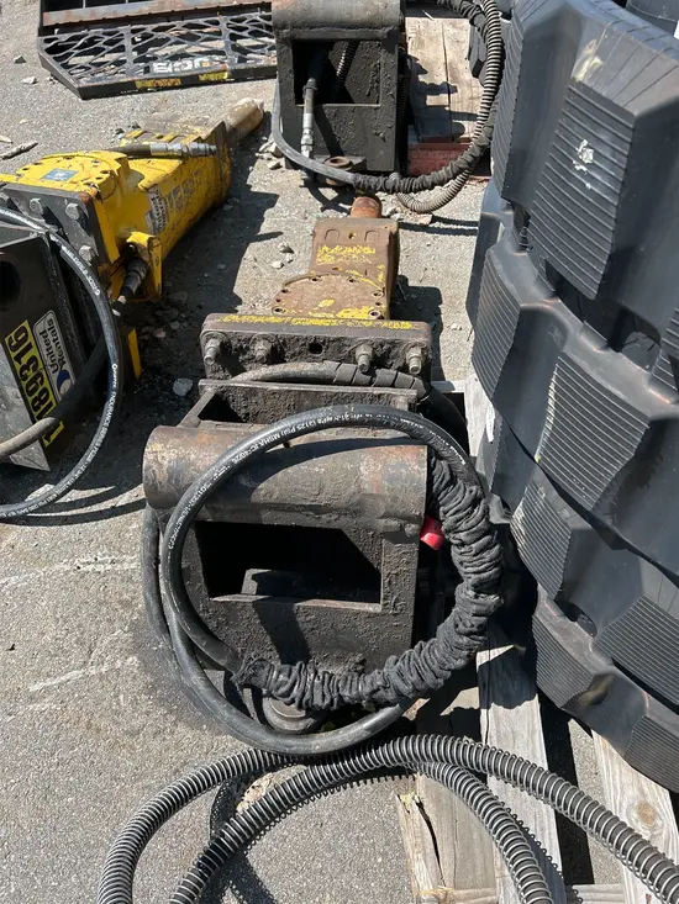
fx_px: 680
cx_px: 340
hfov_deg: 53.1
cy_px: 452
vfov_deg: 67.3
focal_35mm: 26
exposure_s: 1/1698
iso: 50
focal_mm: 5.7
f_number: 1.5
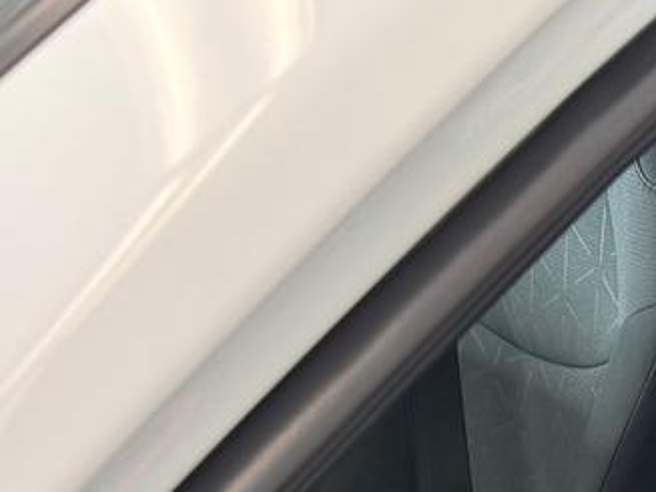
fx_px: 1781
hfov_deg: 19.0
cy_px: 878
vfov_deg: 14.0
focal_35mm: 94
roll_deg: -0.3
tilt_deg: -32.5
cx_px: 899
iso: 125
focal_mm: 6.86
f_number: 1.78
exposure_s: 1/120
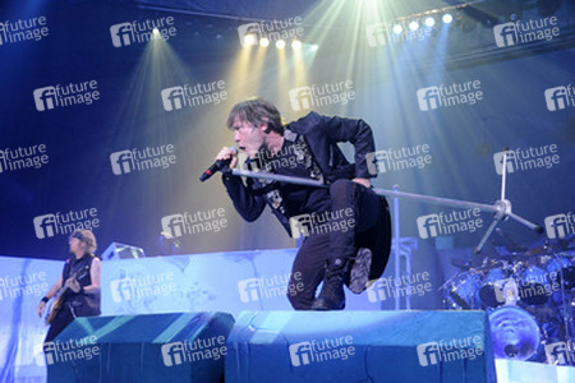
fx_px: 719
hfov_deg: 43.6
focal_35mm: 45
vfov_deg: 29.9
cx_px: 288
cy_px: 192
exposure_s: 1/80
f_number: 5.6
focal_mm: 45
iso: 5000
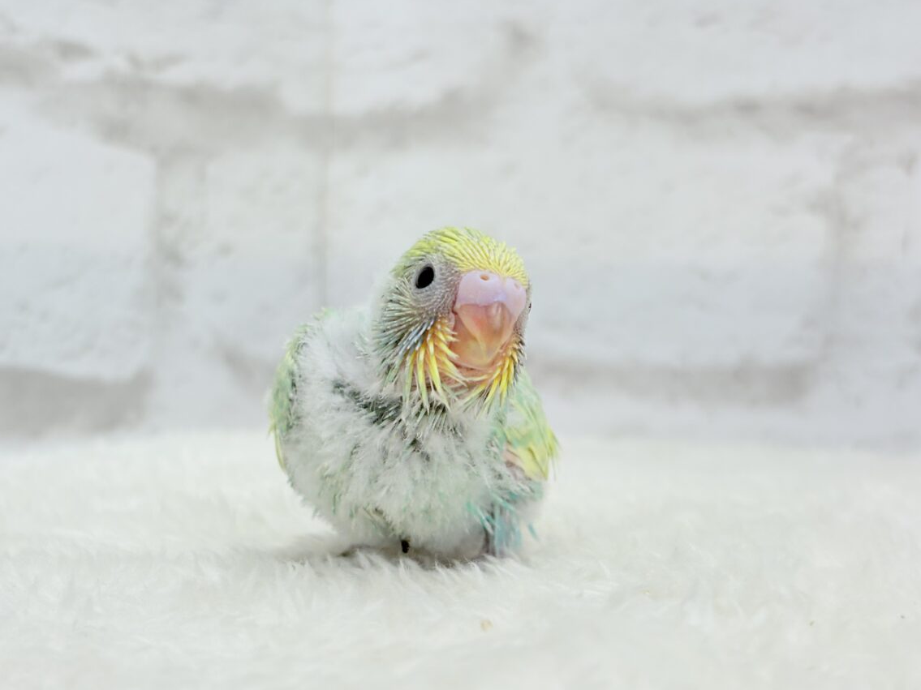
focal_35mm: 55
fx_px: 1463
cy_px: 349
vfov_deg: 26.6
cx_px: 435
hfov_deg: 34.9
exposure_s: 1/100
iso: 50
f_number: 1.6
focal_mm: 5.96
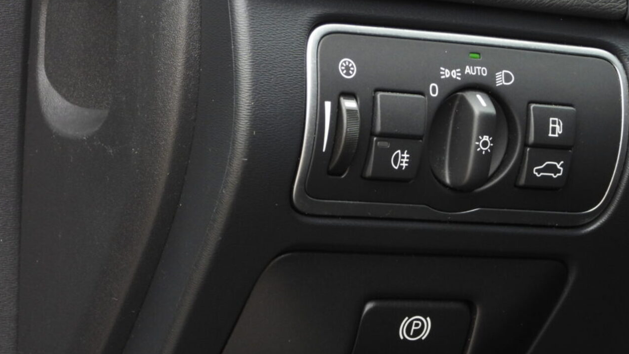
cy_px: 201
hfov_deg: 16.0
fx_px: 2235
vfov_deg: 9.1
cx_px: 380
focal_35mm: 134
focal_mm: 17.5
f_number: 3.5
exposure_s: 1/60
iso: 250
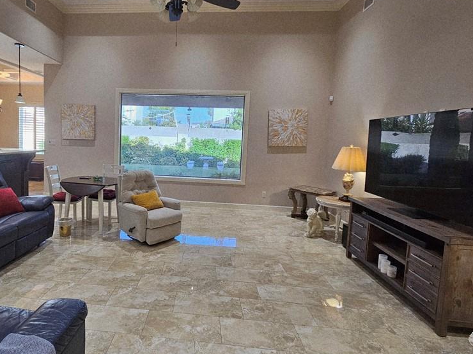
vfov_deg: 71.3
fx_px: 246
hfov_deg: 86.2
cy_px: 154
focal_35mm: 18
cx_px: 180
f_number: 2.2
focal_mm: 2.2
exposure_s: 1/60.2
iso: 160
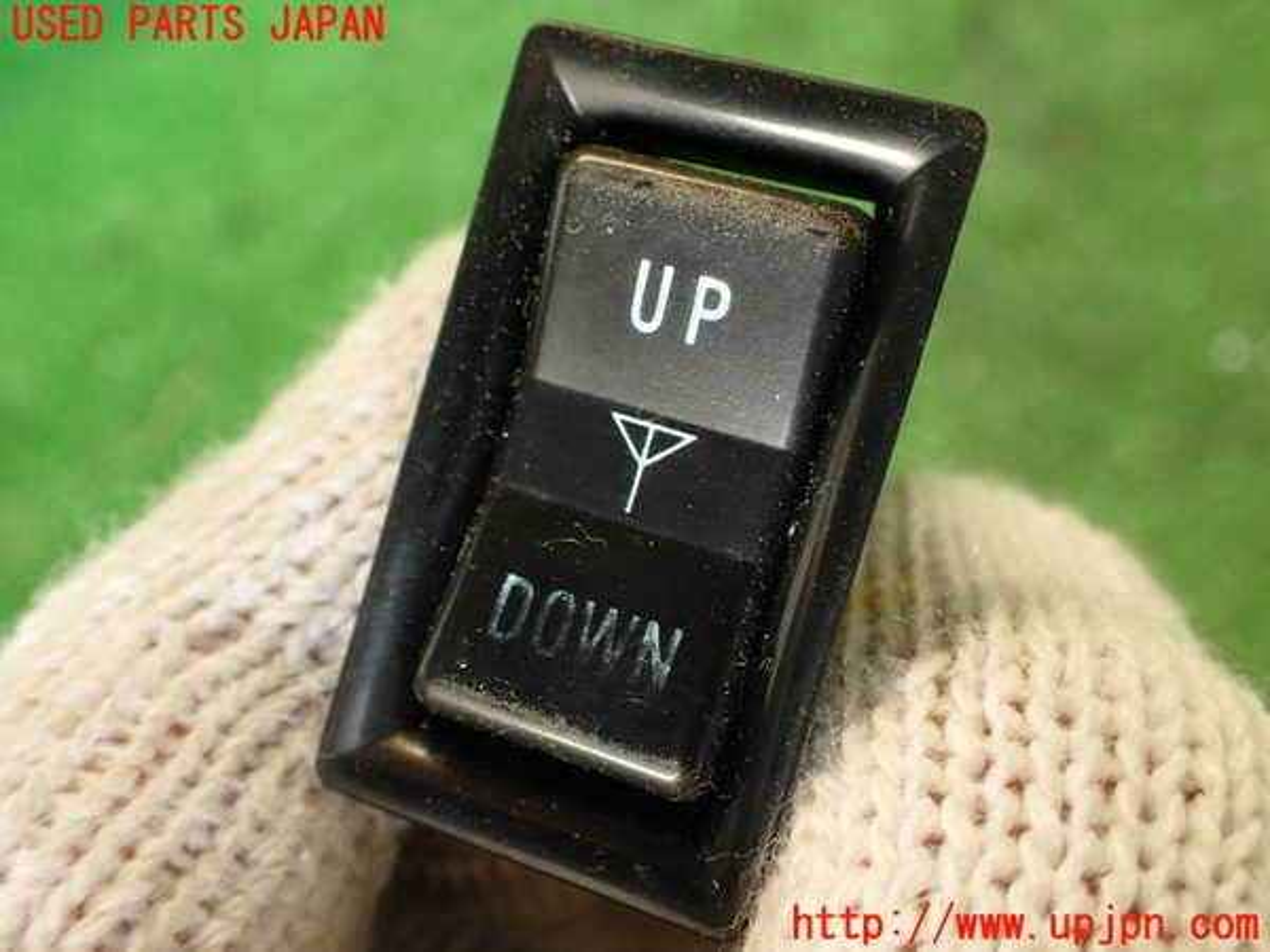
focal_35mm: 32
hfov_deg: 56.8
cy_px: 476
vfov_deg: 44.2
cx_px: 635
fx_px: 1174
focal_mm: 5.79
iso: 200
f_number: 2.4
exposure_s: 1/50
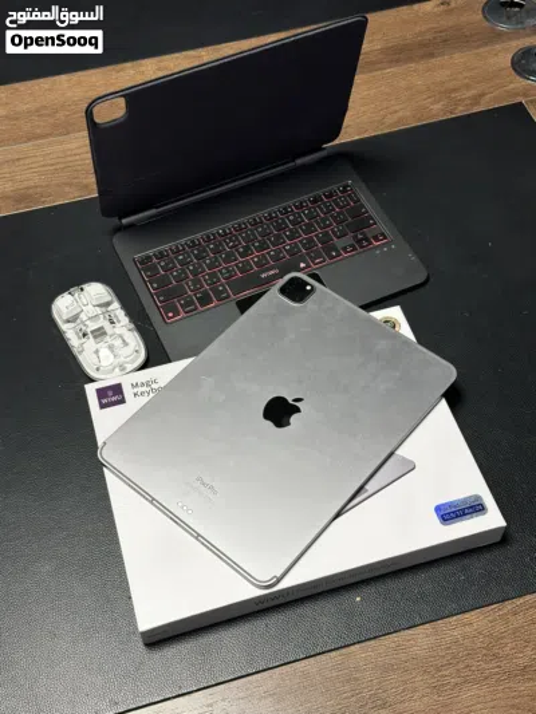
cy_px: 357
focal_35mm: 48
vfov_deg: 39.6
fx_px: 991
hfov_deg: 30.3
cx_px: 268
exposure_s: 1/100
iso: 125
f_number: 1.78
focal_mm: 6.86
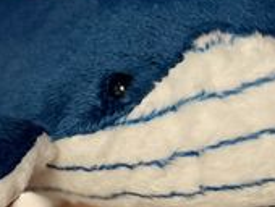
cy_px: 76
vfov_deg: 13.5
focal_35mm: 110
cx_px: 36
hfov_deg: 17.6
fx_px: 875
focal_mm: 5.7
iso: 640
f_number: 1.5
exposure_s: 1/40
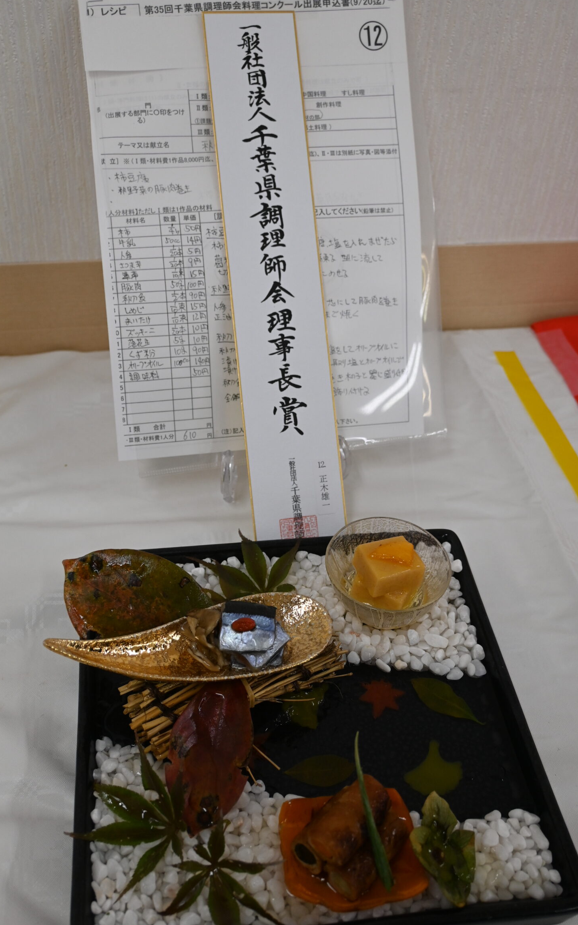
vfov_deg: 54.6
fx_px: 897
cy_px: 466
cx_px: 270
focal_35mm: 36
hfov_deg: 35.7
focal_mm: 21
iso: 400
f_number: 4
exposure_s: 1/125
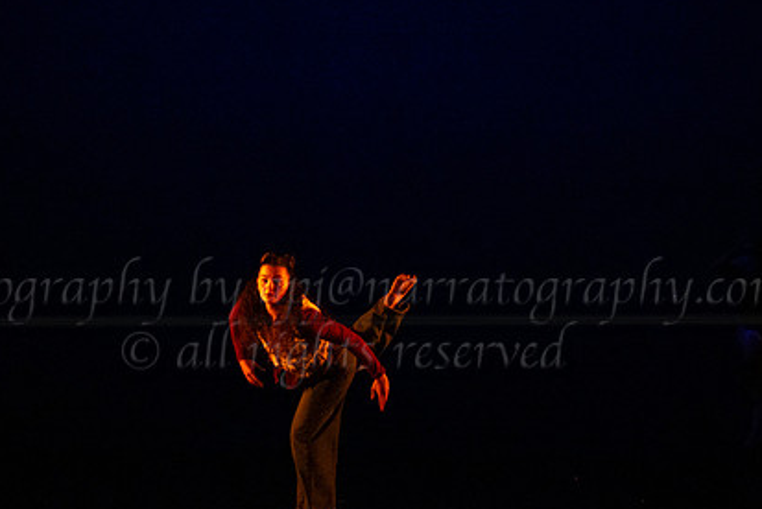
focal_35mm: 134
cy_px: 328
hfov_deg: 15.3
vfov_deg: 10.2
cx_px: 346
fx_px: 2838
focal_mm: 75
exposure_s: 1/250
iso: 3200
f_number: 2.8
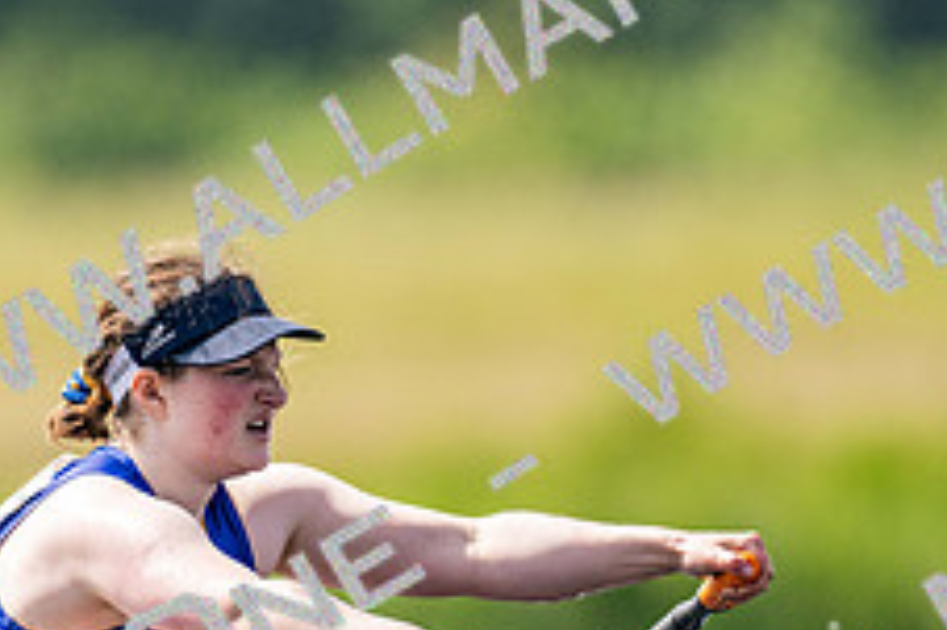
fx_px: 40349
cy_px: 494
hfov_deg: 1.3
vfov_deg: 0.9
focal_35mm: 1535
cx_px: 300
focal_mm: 600
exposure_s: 1/2500
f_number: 4
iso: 220
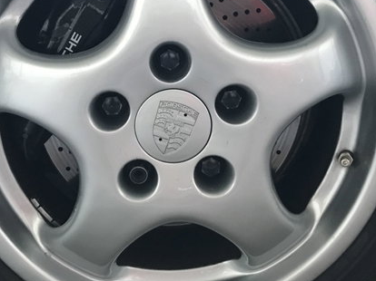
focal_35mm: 52
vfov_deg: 27.9
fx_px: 564
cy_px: 102
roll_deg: -2.7
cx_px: 173
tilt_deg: -14.1
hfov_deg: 36.8
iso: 100
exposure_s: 1/13
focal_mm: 3.99
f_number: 1.8
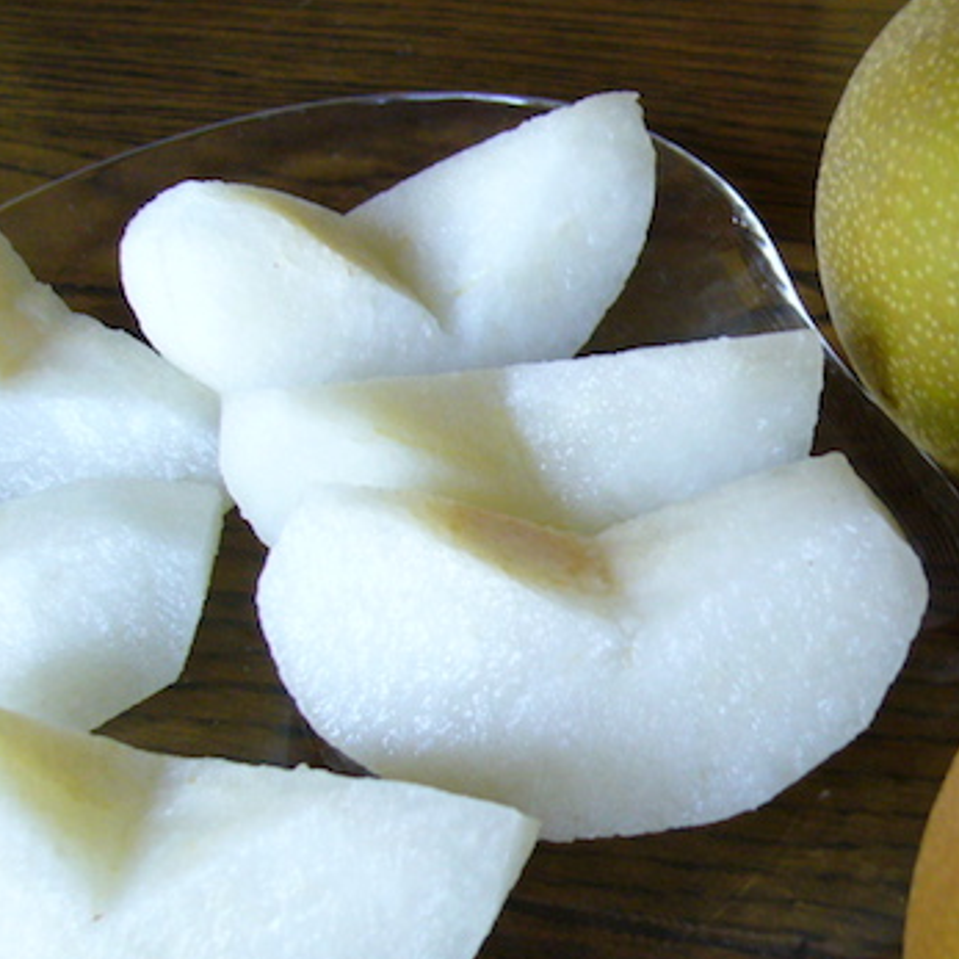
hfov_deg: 29.3
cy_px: 536
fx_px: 1787
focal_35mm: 57
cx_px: 771
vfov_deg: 30.0
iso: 200
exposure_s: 1/8
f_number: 2.8
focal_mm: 5.8
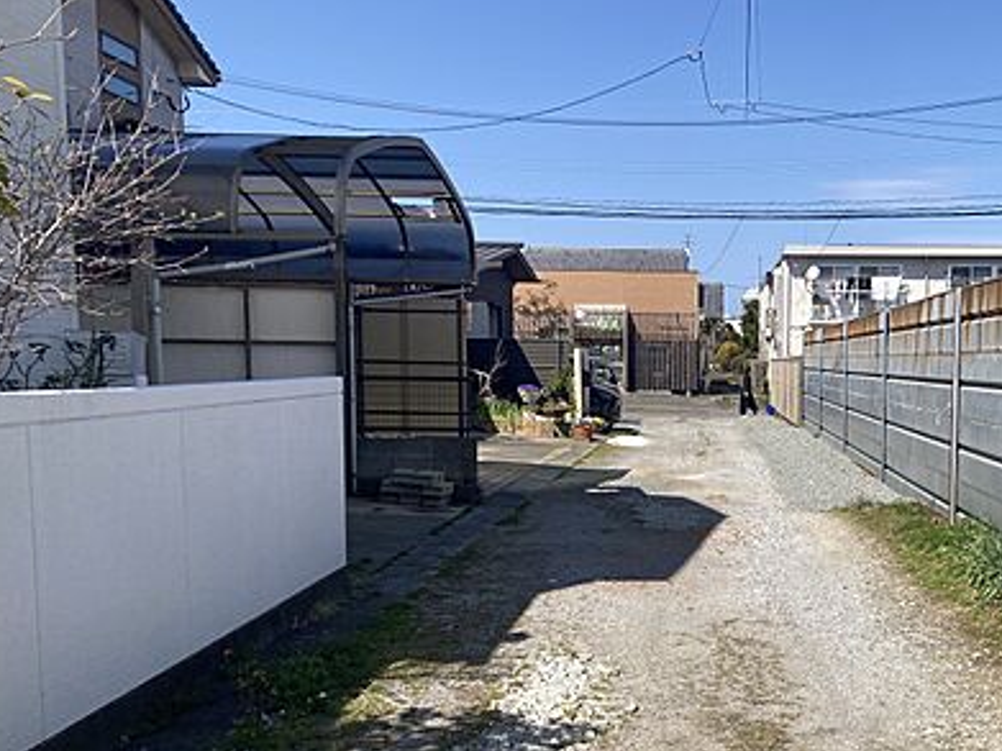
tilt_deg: -6.4
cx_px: 756
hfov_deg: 42.5
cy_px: 510
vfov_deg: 33.2
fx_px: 1244
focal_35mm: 43
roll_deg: -1.5
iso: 20
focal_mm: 3.99
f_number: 1.8
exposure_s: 1/2208
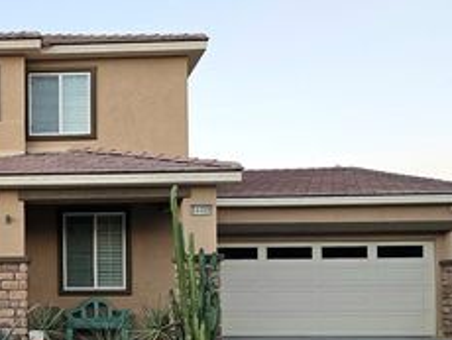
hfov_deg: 35.1
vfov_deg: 28.6
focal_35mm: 50
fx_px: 654
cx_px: 16
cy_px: 268
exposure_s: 1/370
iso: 320
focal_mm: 6.3
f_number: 1.7
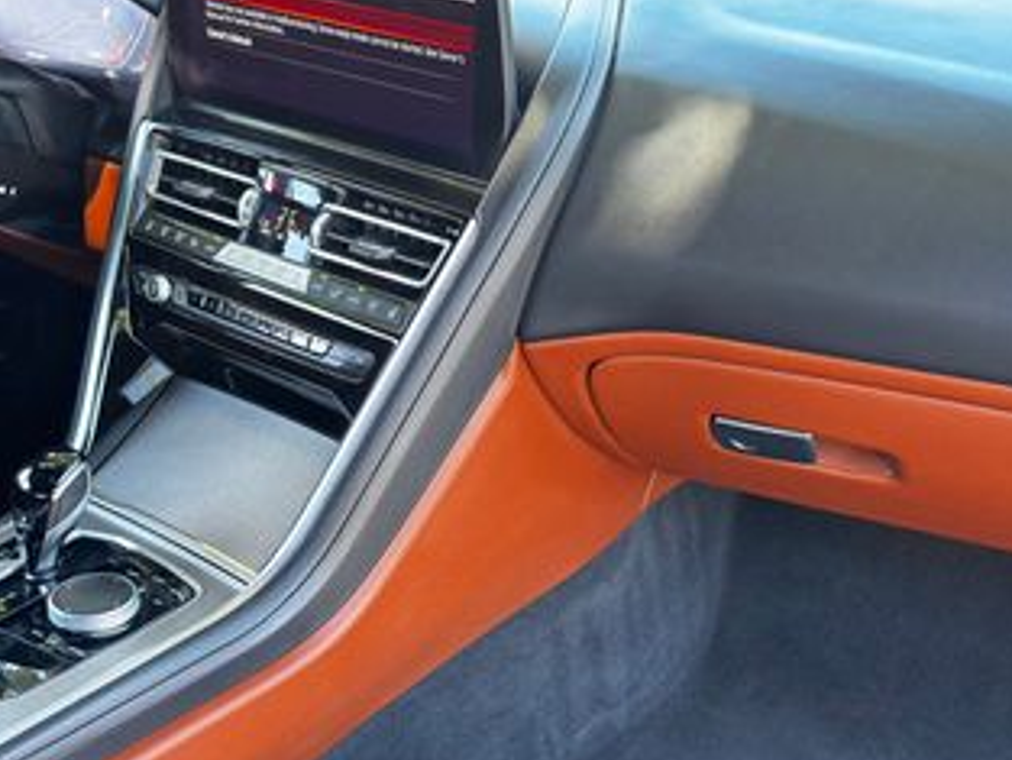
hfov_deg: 38.9
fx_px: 1433
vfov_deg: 29.4
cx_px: 462
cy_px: 530
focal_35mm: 49
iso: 250
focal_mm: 6.76
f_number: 1.78
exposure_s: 1/60
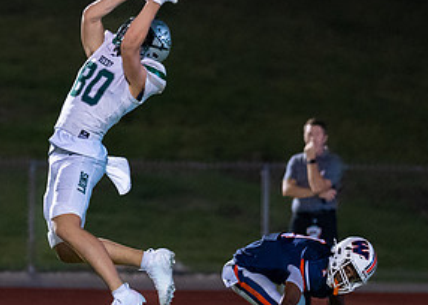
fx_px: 7035
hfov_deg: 3.5
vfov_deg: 2.5
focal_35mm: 579
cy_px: 143
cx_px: 64
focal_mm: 135
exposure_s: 1/1000
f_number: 1.8
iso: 1600
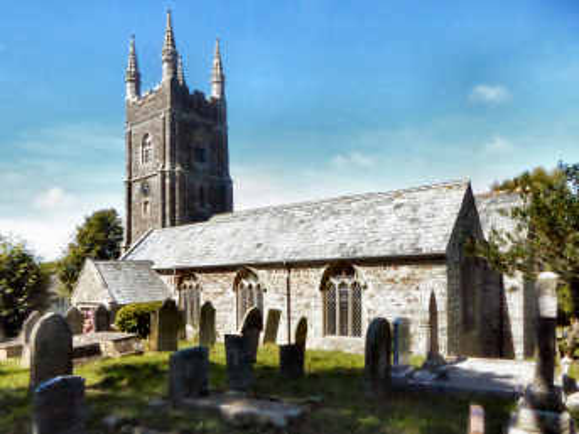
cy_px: 217
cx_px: 290
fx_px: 401
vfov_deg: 56.8
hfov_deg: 71.6
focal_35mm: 24
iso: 3200
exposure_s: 1/2000
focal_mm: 4.3
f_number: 8
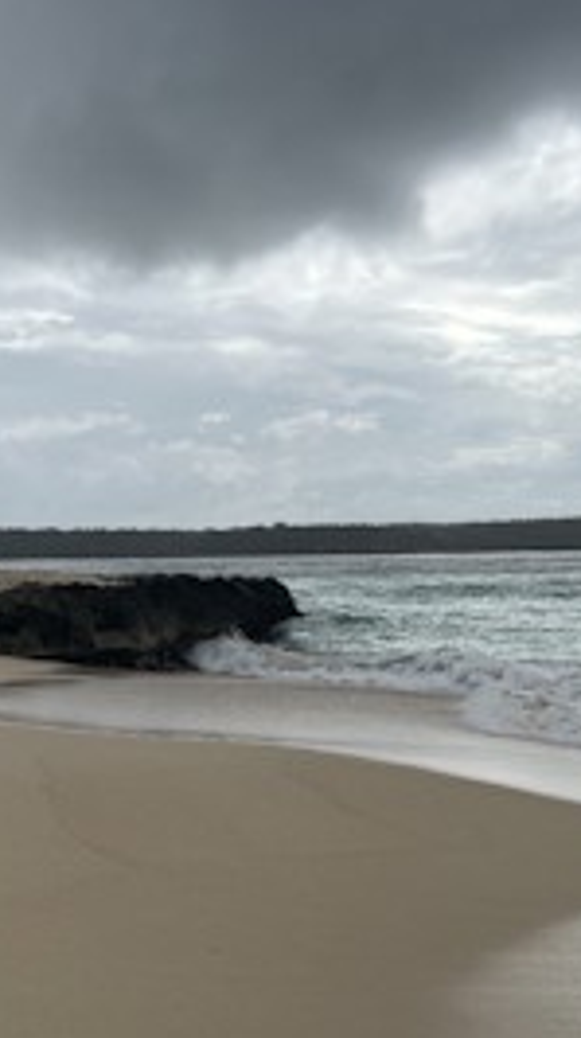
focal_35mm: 48
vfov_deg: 42.8
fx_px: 1319
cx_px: 265
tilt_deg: -1.2
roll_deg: +1.5
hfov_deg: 24.8
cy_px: 589
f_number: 1.5
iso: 50
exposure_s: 1/9434
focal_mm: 5.7
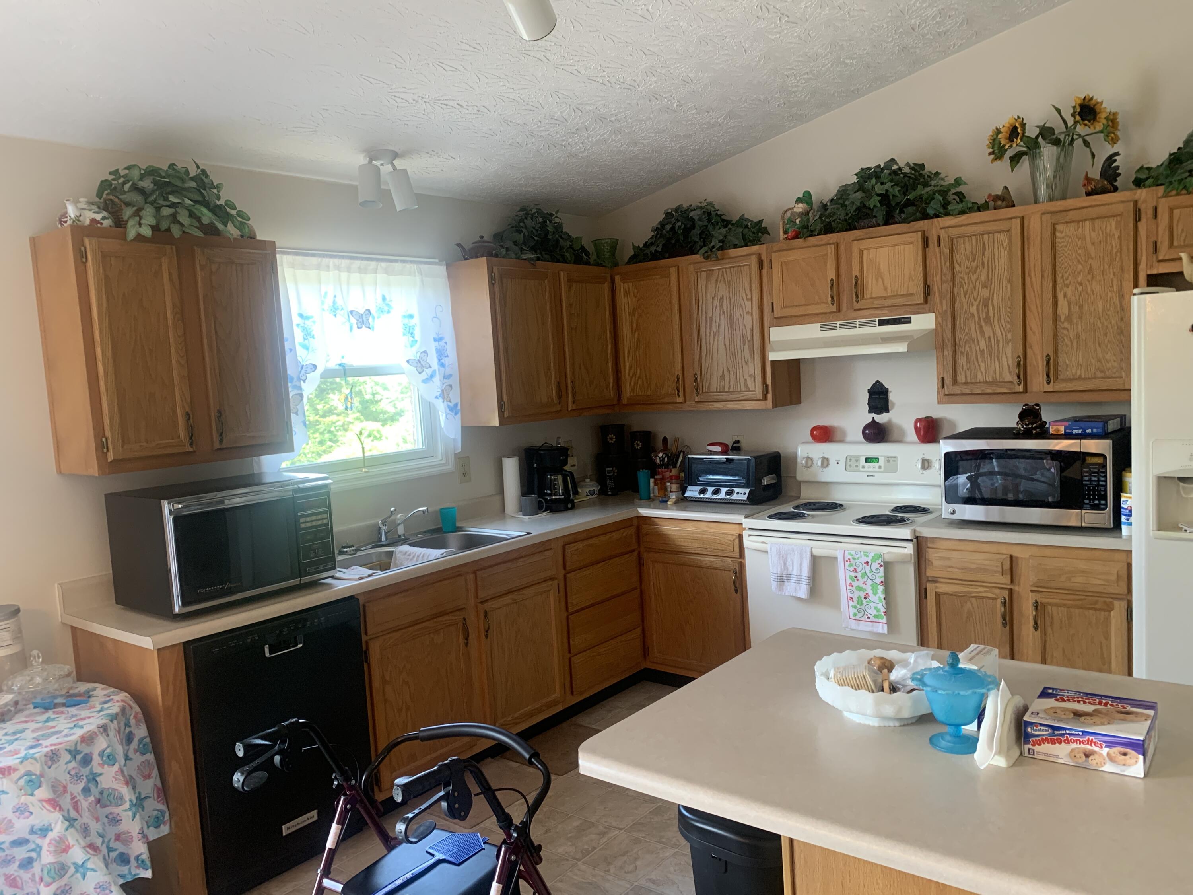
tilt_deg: -6.4
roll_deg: +2.1
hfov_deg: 67.3
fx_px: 896
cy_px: 448
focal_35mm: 26
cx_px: 596
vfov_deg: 53.1
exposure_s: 1/60
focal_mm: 4.25
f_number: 1.8
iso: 160
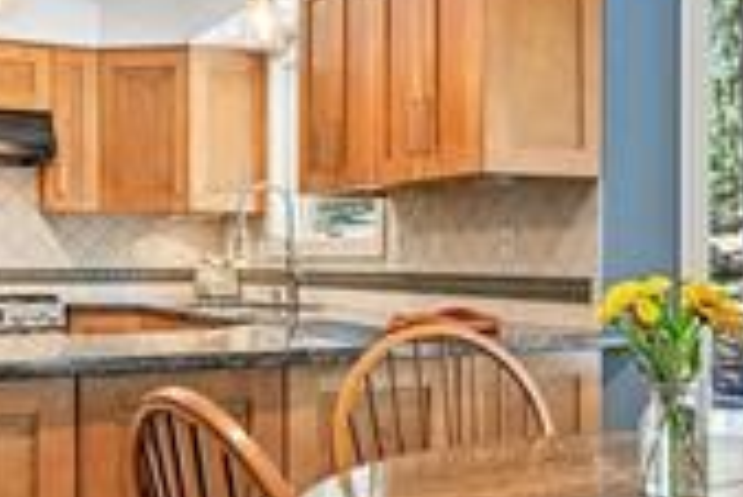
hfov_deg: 36.9
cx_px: 528
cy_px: 238
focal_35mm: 53
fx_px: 1095
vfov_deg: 25.6
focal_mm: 14
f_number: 10
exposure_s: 1/13
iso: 400
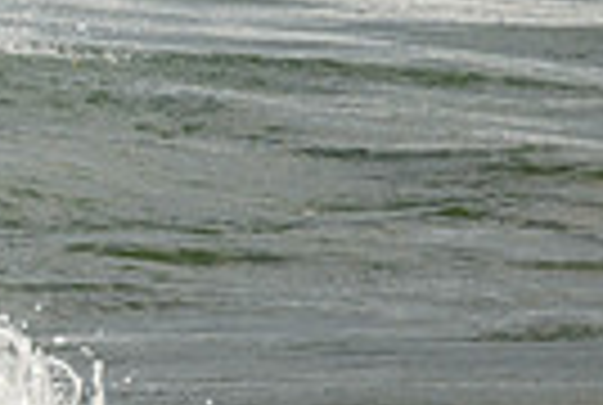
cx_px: -639
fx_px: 57966
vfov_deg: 0.4
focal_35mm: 3453
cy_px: -119
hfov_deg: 0.6
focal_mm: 800
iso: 800
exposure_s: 1/2000
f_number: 11
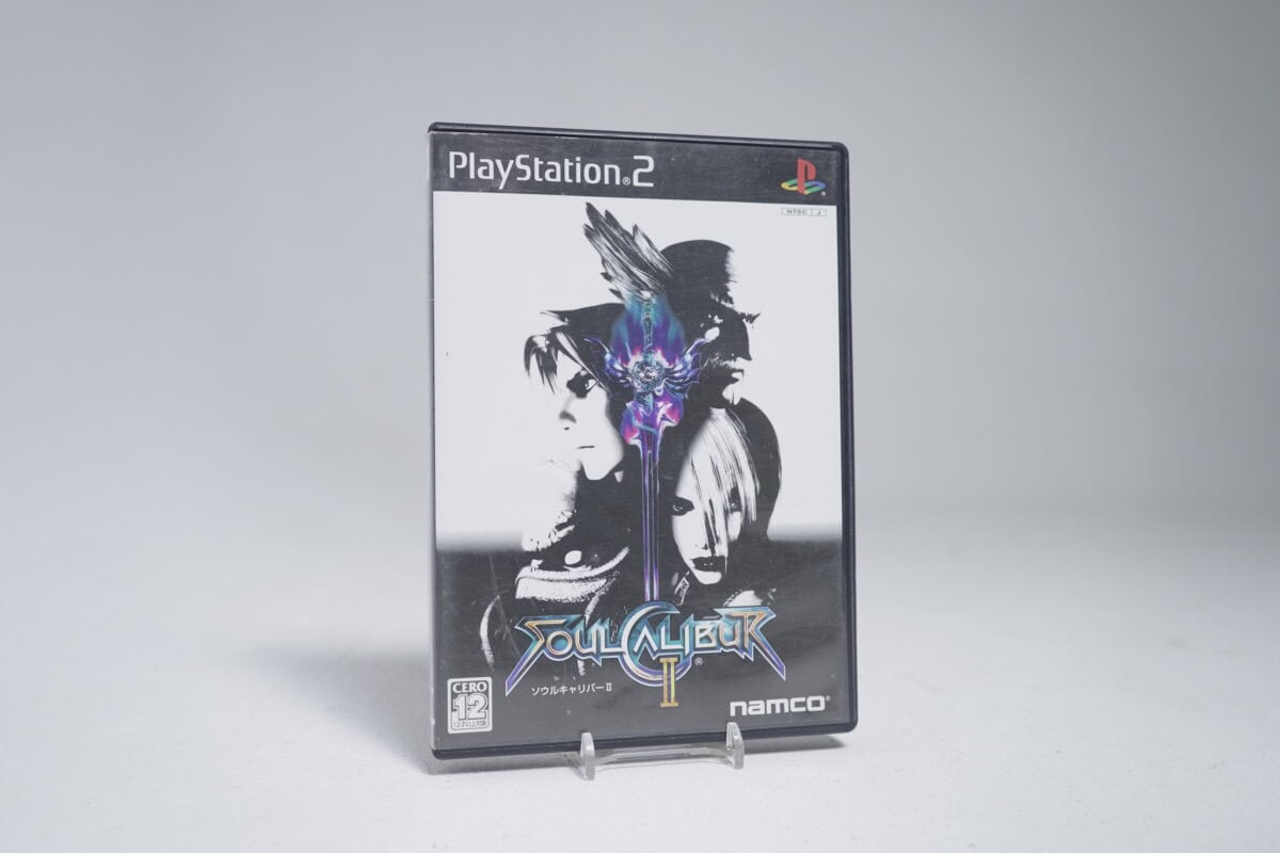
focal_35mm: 33
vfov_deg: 40.0
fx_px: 1173
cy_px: 426
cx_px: 640
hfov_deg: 57.2
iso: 640
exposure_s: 1/25
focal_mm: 33
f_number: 5.6
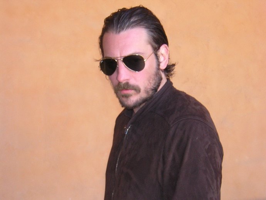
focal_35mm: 93
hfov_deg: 21.1
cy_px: 100
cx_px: 133
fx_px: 715
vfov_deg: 15.9
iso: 375
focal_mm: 12.1
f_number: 4.3
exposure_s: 1/60.1
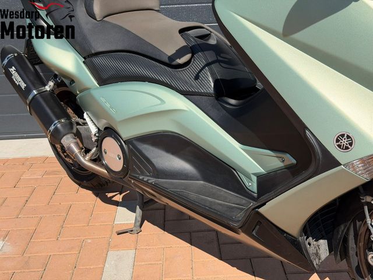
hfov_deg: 39.7
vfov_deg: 30.3
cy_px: 140
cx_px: 186
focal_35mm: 48
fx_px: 517
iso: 100
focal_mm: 6.76
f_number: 1.78
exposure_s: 1/6024
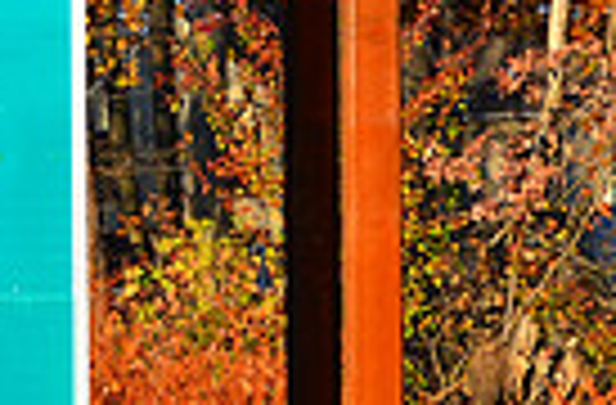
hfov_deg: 5.8
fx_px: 5964
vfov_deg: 3.9
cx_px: -562
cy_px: 189
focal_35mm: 350
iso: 100
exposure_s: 1/160
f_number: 6.3
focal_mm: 55
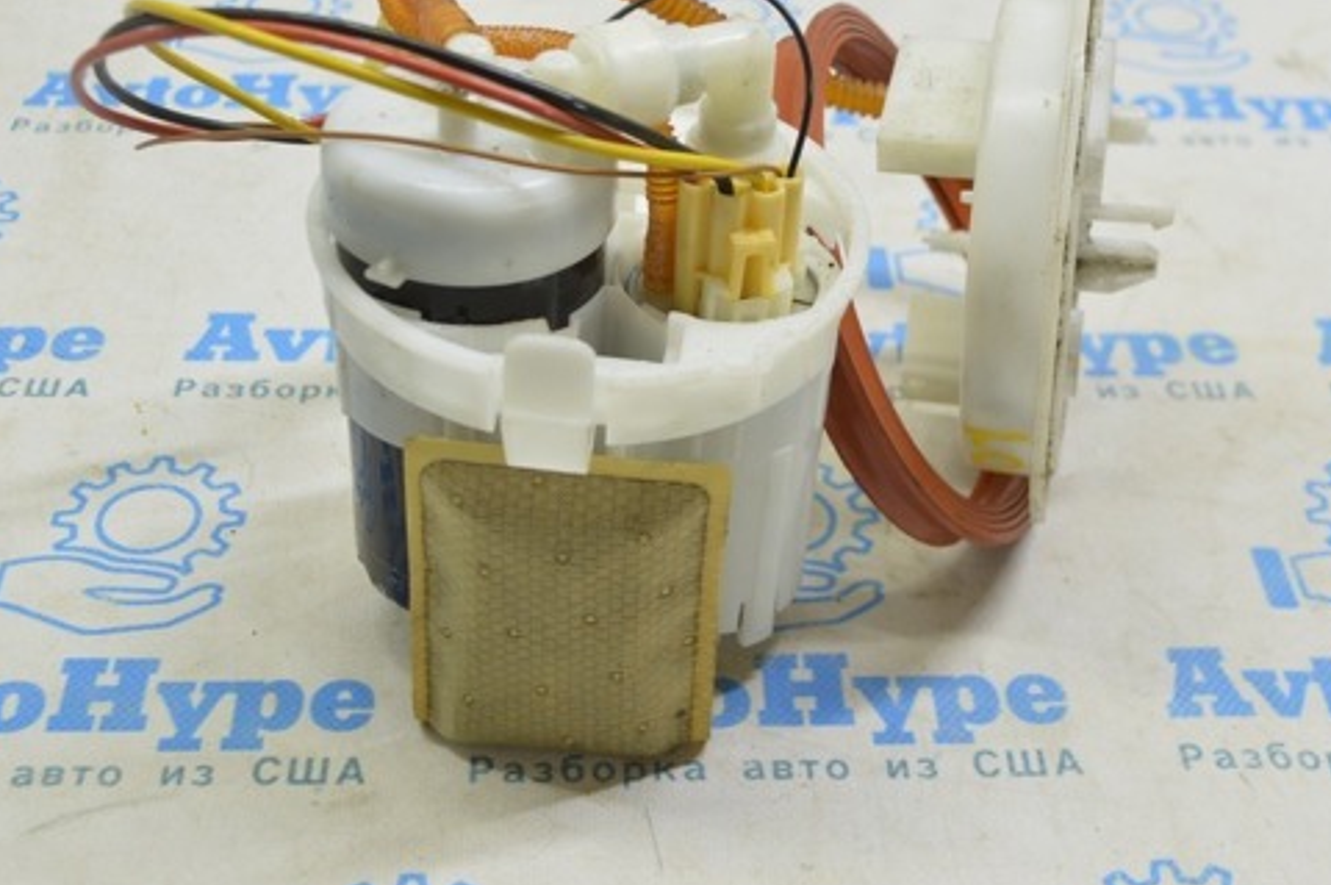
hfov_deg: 35.7
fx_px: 2068
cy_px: 320
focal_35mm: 56
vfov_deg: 24.1
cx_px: 707
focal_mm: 28
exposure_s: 1/20
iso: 400
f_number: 5.6
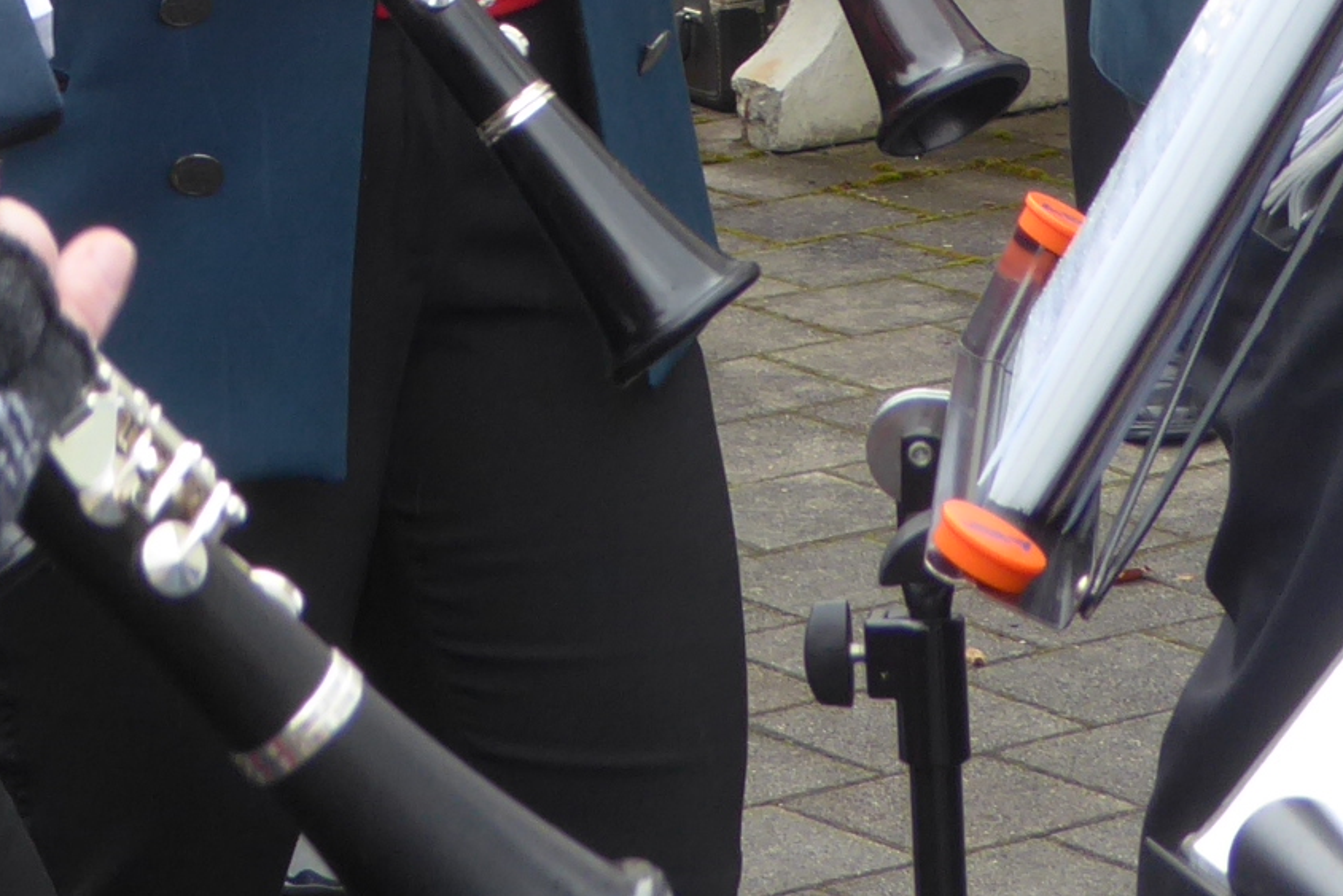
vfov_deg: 6.6
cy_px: -458
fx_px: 7648
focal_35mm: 205
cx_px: -18
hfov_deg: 10.0
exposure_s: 1/100
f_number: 4.3
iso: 80
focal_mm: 10.9
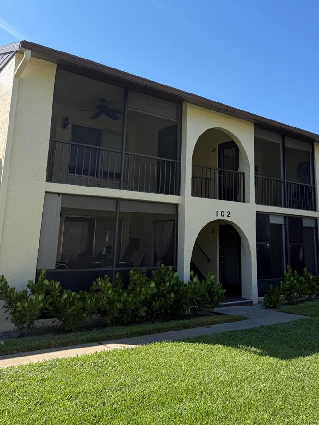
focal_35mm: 32
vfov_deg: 56.1
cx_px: 202
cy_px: 157
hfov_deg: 43.8
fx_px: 393
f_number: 1.78
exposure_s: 1/2801
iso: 80
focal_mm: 6.76
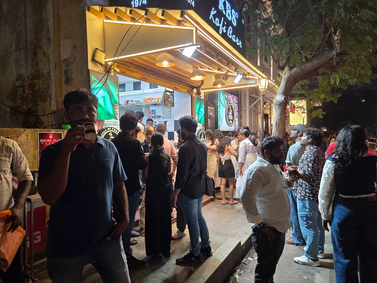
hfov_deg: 73.9
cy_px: 142
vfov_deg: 58.9
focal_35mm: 23
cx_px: 188
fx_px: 250
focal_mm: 5.4
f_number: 1.8
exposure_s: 1/100
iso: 250
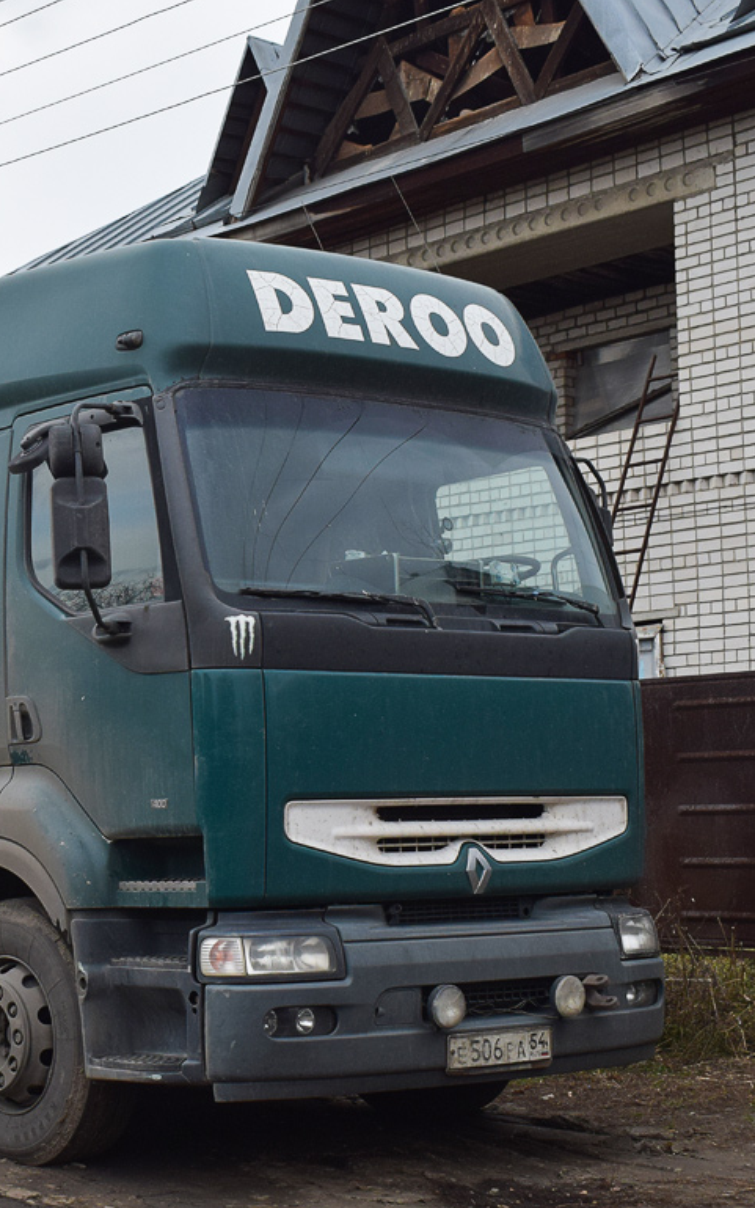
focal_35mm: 62
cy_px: 588
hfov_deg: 20.1
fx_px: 2040
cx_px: -46
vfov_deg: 33.0
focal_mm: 26
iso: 400
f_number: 6.3
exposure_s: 1/640
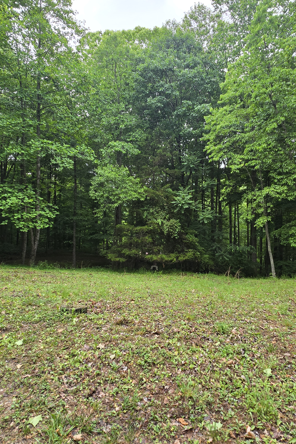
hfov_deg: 64.4
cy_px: 217
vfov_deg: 86.9
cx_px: 165
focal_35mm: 19
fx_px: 234
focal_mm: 2.2
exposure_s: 1/149
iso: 50
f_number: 2.2
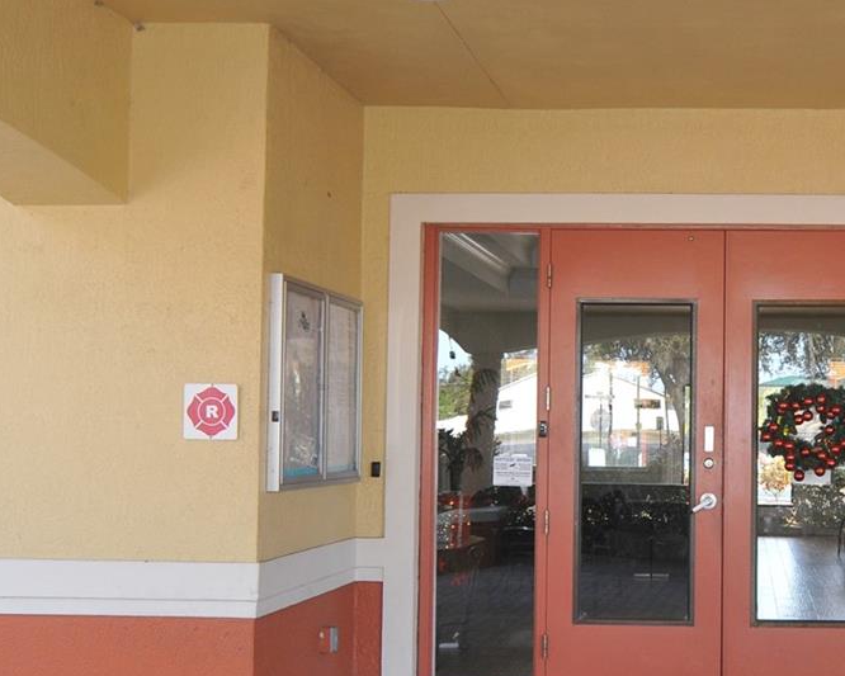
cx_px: 723
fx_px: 1351
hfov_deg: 33.3
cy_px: 367
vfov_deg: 28.1
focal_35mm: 54
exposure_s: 1/200
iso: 400
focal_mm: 16
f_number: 4
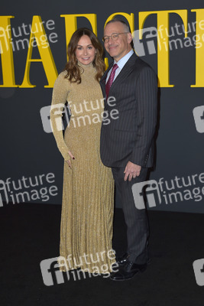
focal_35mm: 50
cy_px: 153
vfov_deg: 39.6
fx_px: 425
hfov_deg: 27.0
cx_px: 102
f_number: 6.3
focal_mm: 50
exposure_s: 1/250
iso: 320
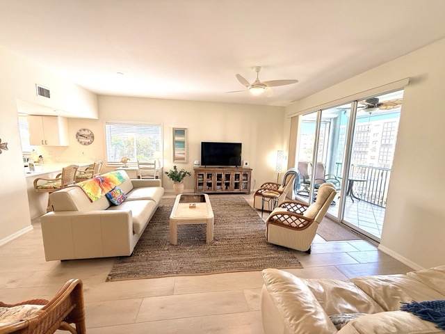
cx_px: 222
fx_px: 180
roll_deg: -2.1
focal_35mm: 14
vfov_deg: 85.7
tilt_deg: -7.0
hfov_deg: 102.1
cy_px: 167
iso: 100
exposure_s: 1/120
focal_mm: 2.22
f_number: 2.2
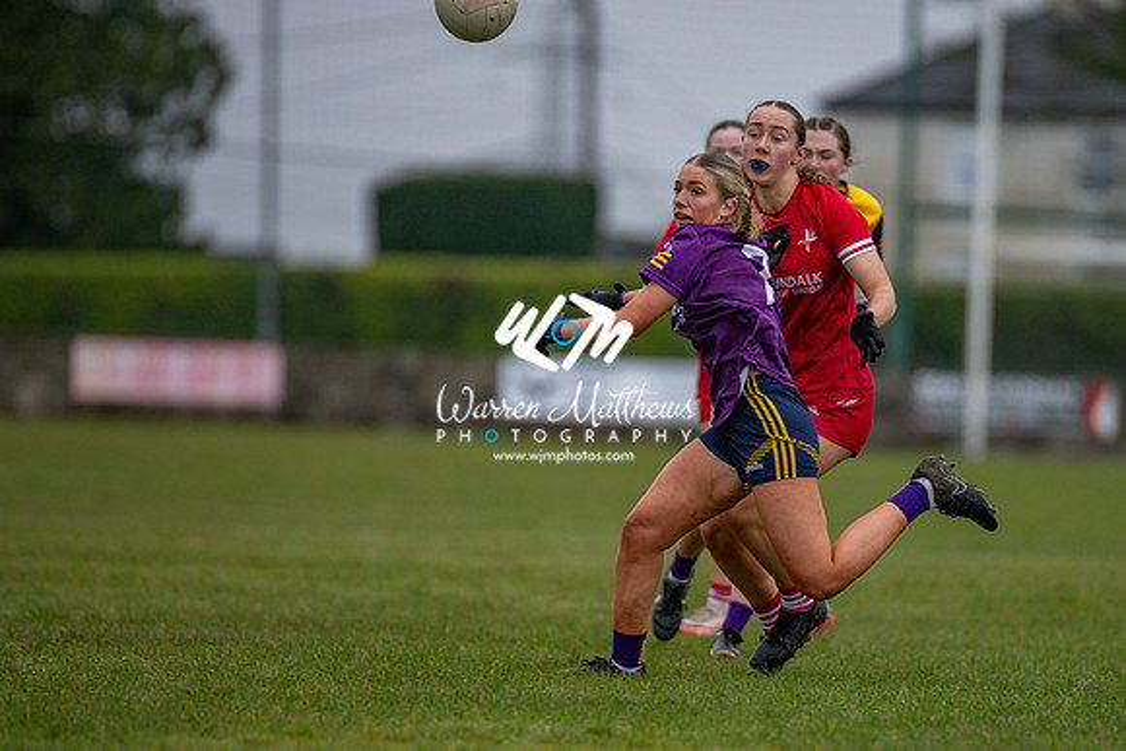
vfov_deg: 3.4
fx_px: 12773
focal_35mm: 408
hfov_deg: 5.0
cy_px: 511
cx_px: 692
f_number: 2.8
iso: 500
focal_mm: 300
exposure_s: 1/1000
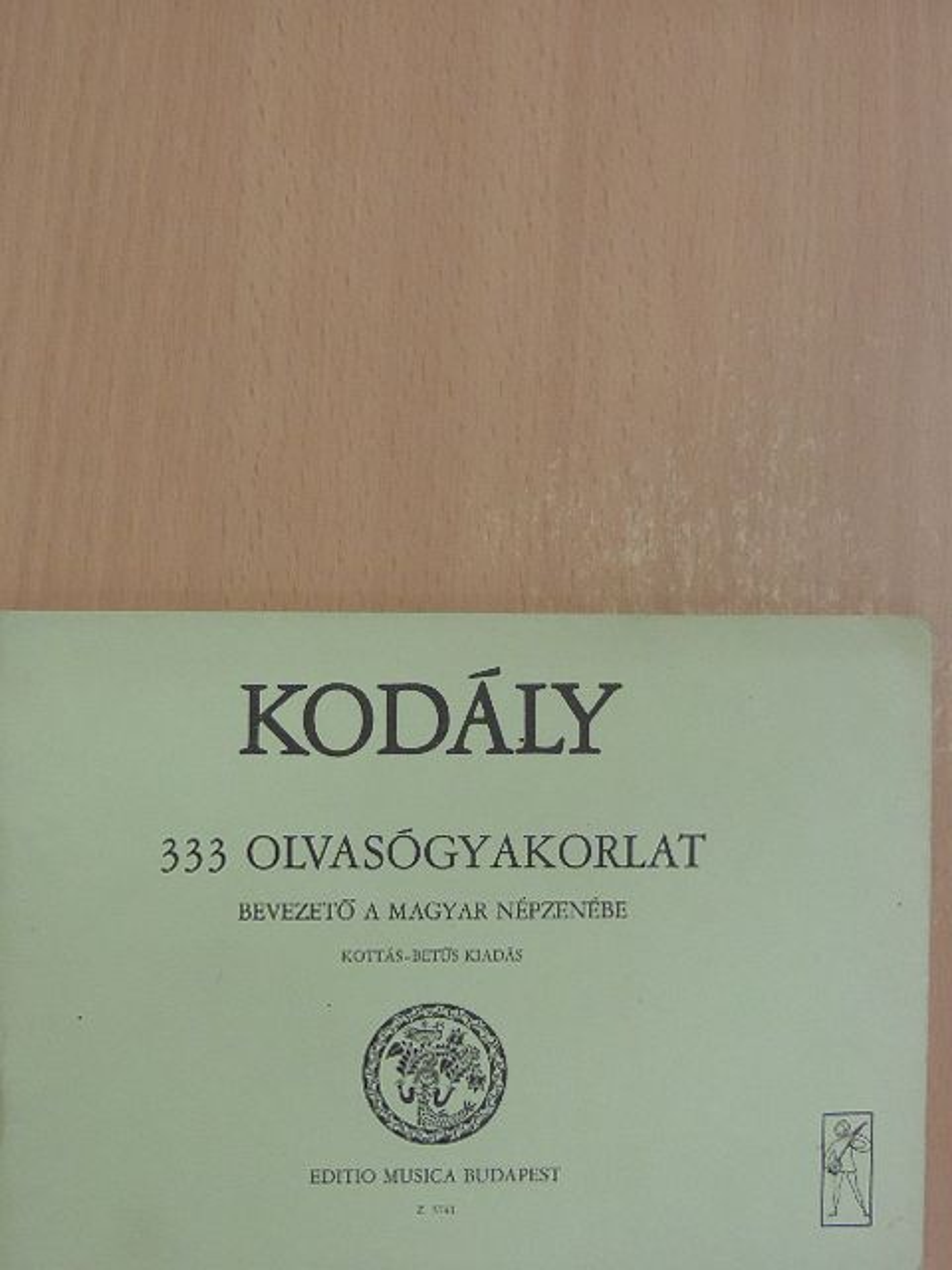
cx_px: 476
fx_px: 1723
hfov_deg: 30.9
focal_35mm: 47
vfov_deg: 40.4
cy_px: 635
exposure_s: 1/100
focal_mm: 8.3
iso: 1000
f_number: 3.5
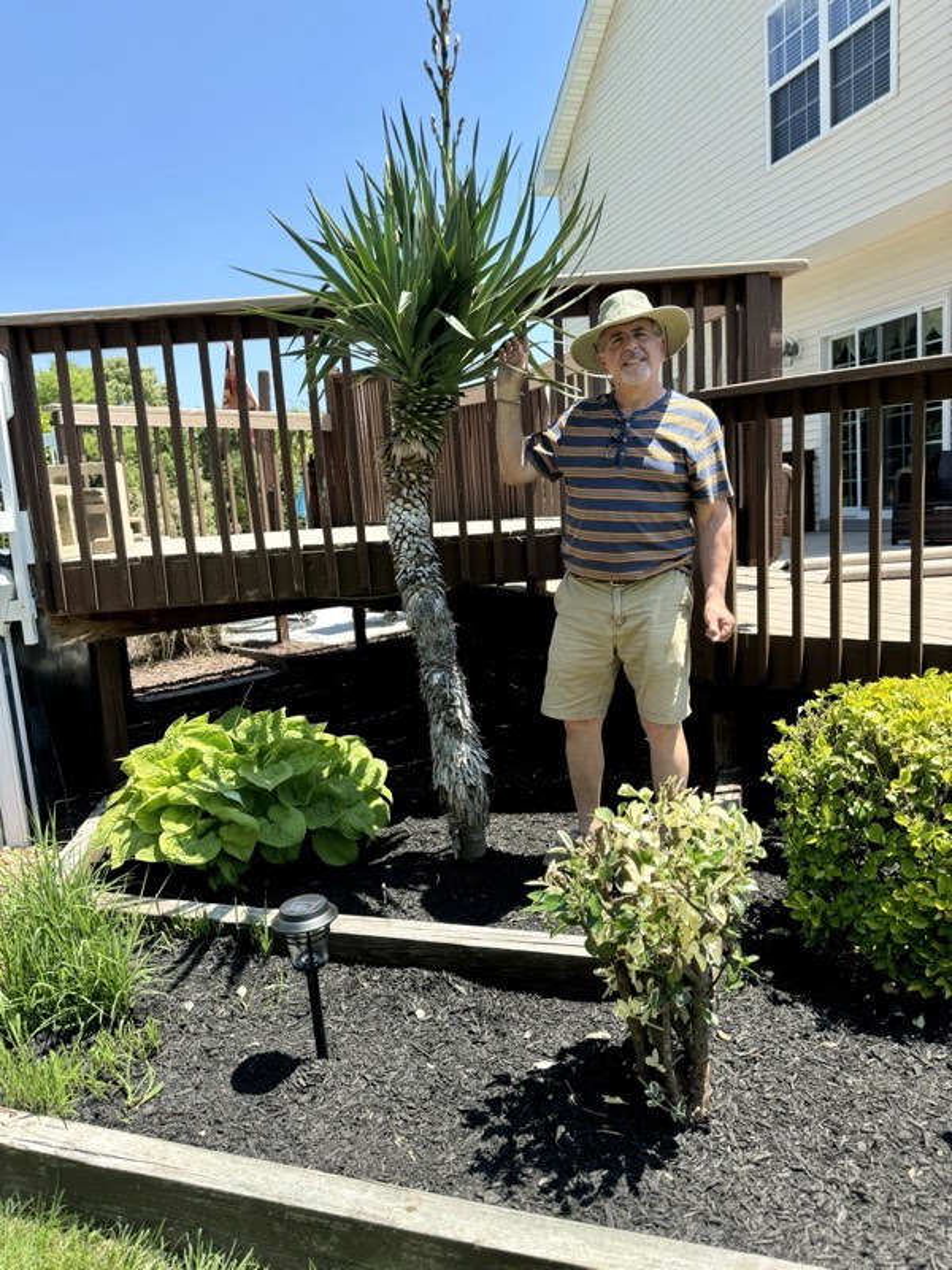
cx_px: 476
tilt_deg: -8.7
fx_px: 880
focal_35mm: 24
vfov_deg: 71.6
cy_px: 635
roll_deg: +3.9
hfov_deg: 56.8
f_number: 1.78
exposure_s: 1/2252
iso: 80
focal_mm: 6.76
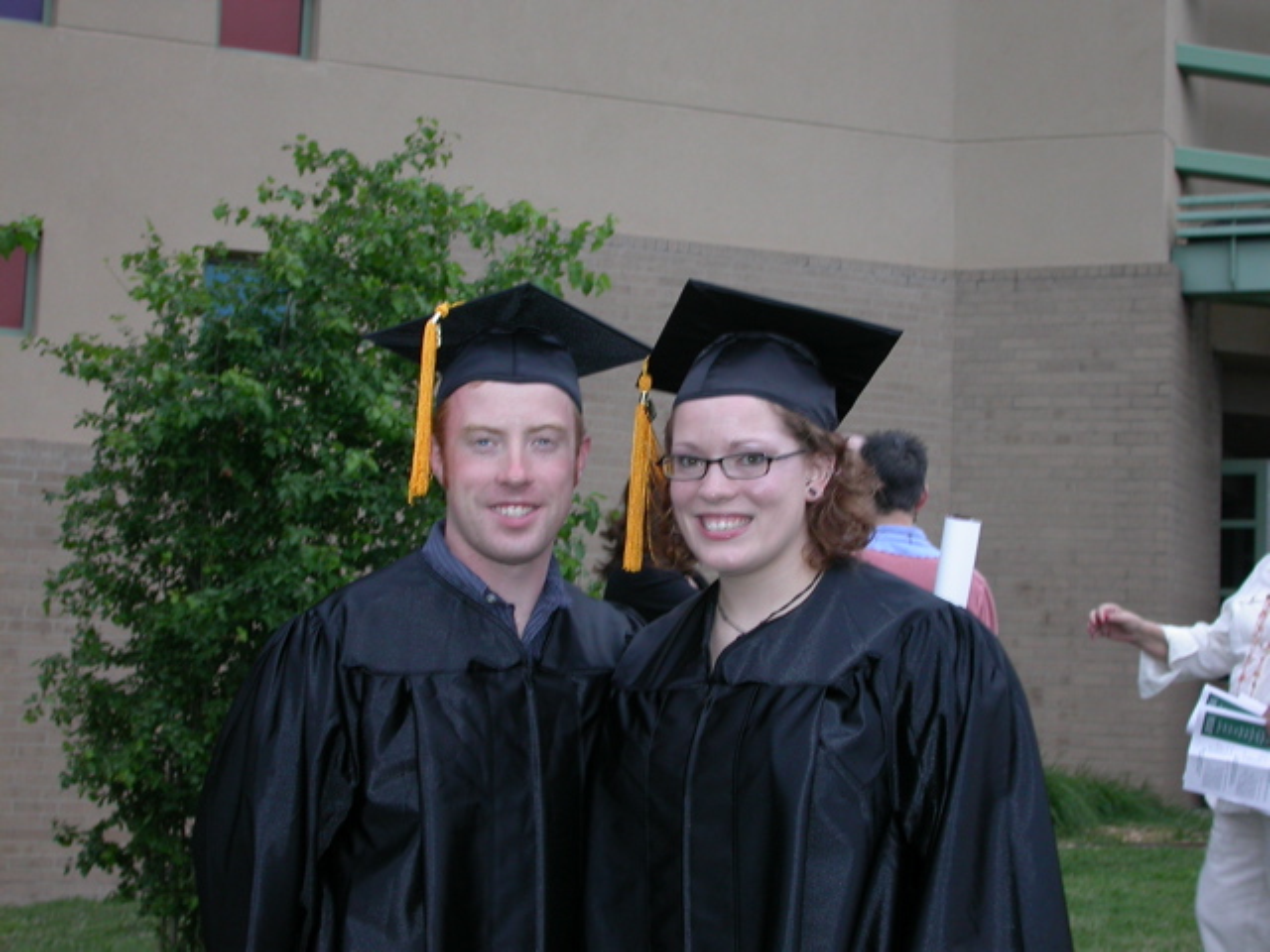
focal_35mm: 65
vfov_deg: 22.6
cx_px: 635
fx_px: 2385
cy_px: 476
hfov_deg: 29.8
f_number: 3.2
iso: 100
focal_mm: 13.5
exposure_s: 1/60.3
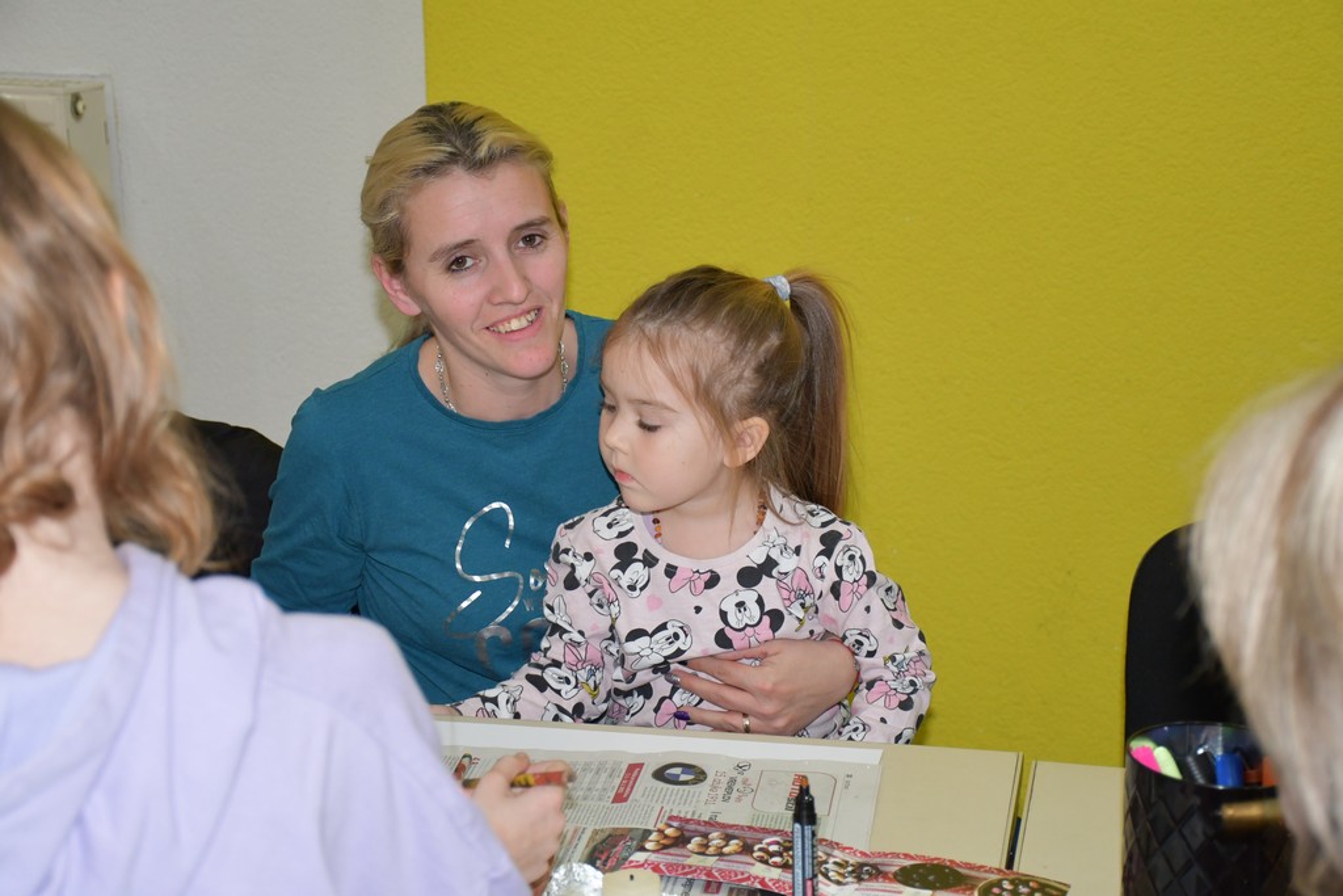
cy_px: 448
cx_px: 672
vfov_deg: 22.6
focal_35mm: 60
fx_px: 2238
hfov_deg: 33.4
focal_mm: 40
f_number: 4.5
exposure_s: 1/60
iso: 1000
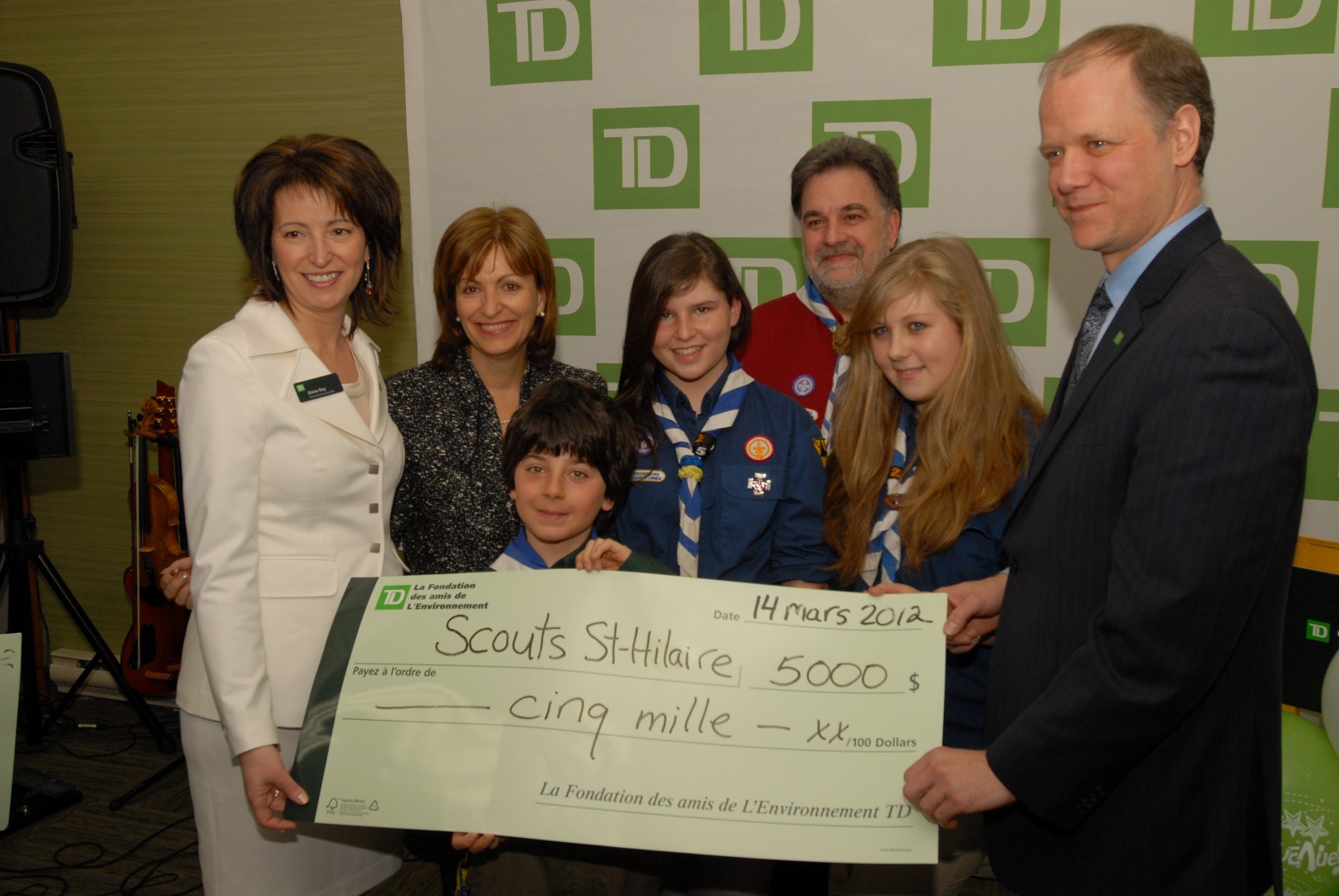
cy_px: 448
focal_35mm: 36
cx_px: 670
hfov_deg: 53.1
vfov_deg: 37.0
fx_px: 1341
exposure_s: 1/125
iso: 320
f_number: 5.6
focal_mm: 24
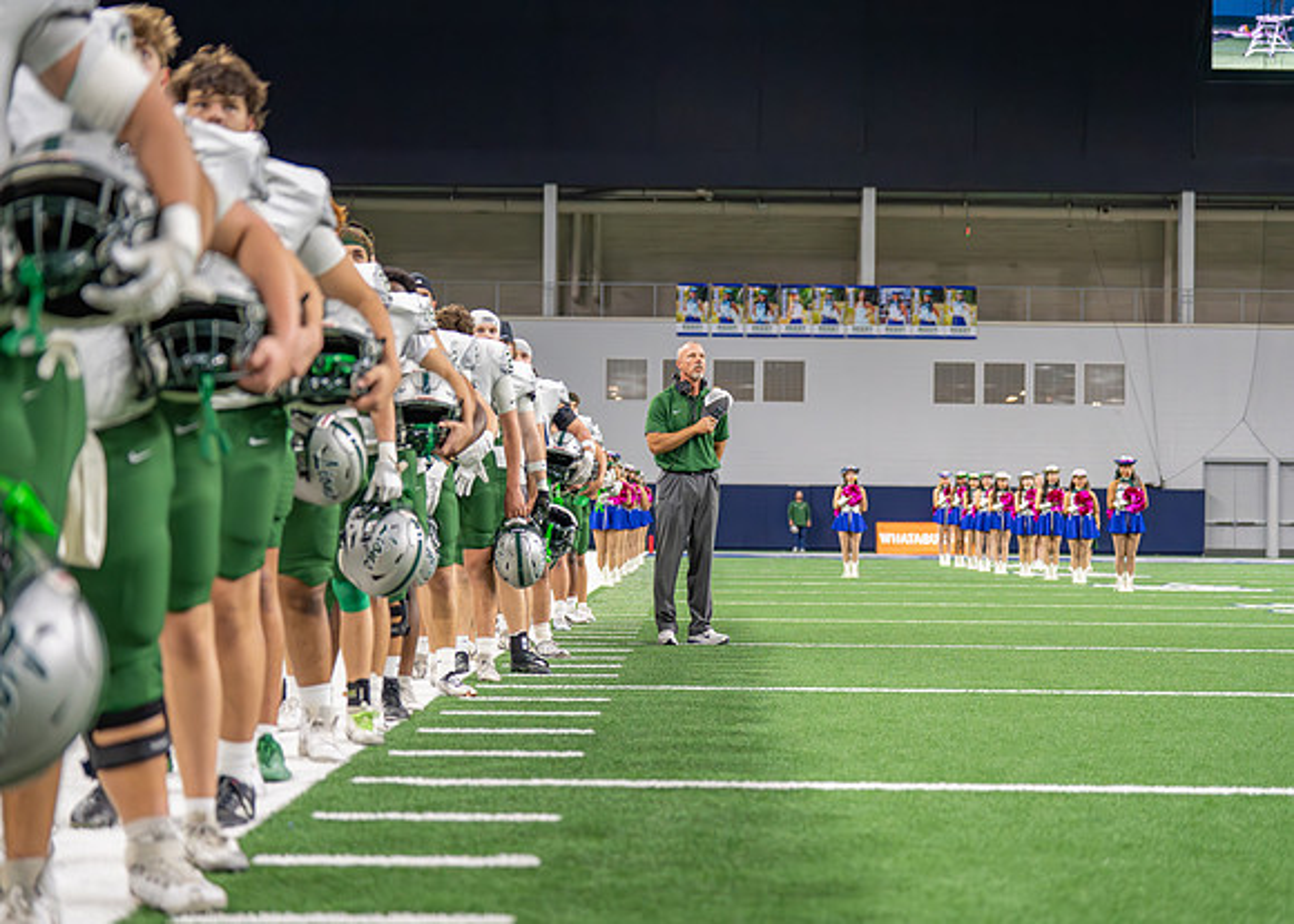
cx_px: 693
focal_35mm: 73
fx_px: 2695
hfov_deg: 27.0
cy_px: 462
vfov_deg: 19.4
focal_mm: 70
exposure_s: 1/1000
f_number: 2.8
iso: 5000
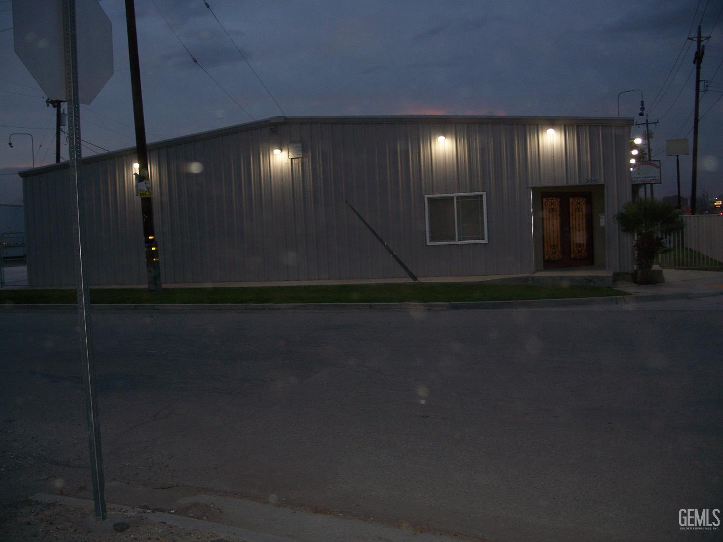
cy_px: 271
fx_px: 773
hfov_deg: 50.1
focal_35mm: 37
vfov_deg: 38.7
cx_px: 362
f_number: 2.8
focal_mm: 7.8
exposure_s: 1/60
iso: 125
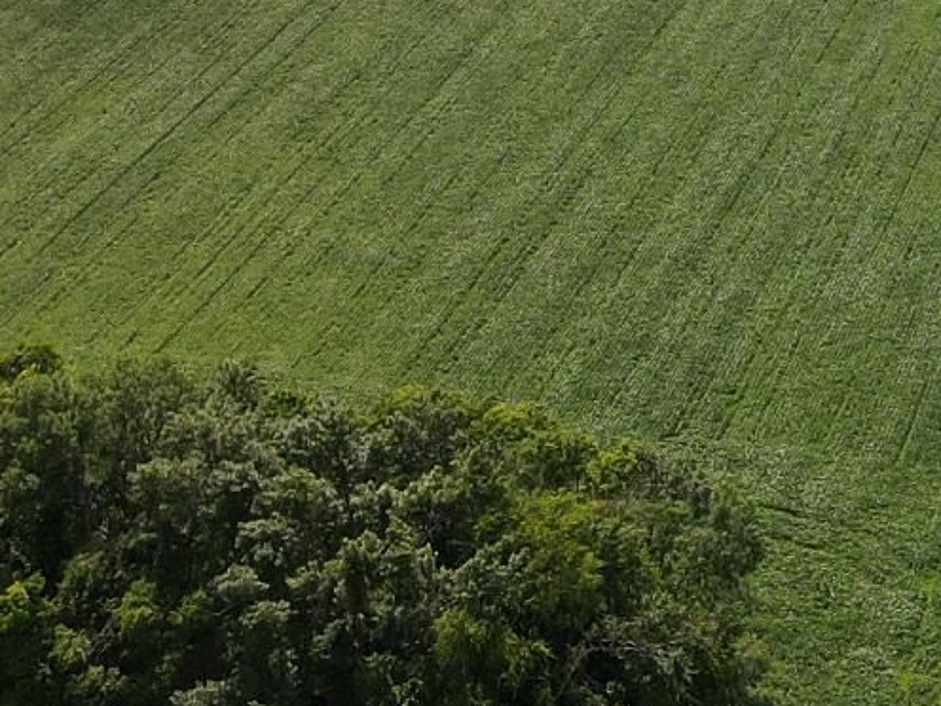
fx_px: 2691
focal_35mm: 99
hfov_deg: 17.9
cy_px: -101
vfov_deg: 14.5
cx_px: 1381
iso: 100
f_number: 2.8
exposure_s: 1/50
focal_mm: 4.5
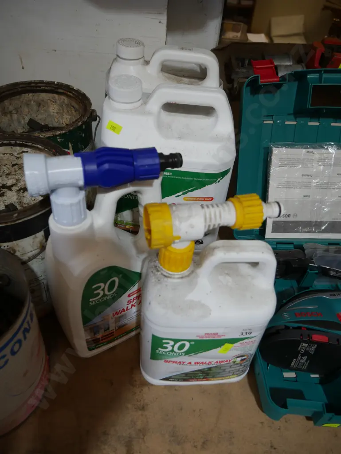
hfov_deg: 49.8
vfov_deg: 63.4
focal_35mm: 28
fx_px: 367
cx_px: 170
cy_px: 227
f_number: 3.5
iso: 200
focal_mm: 14
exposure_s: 1/80
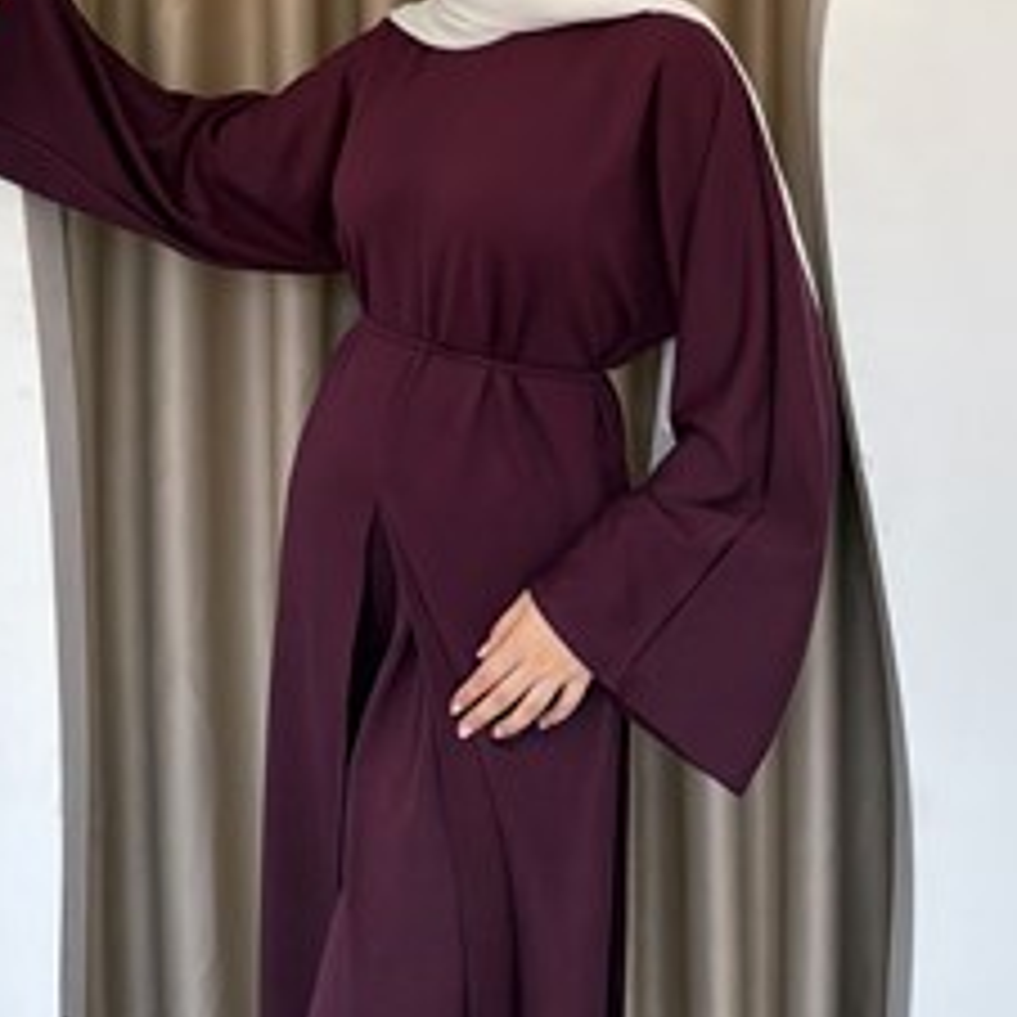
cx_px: 482
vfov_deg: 31.0
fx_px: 1662
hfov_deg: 34.0
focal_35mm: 50
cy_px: -52
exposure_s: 1/1122
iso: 320
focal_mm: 6.76
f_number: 1.78
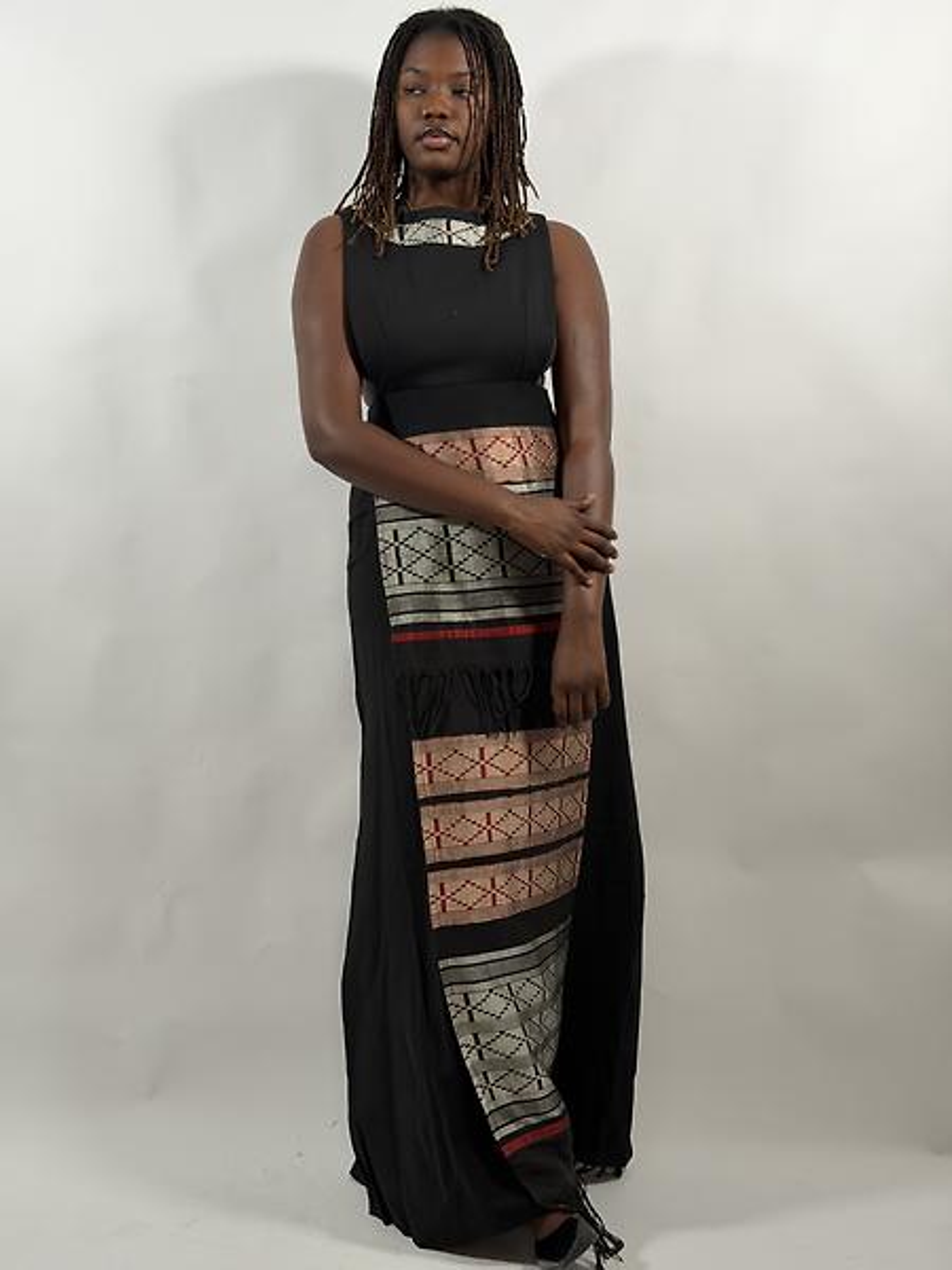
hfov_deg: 30.3
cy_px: 635
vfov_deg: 39.7
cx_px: 476
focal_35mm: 48
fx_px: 1760
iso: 80
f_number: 1.78
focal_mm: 6.76
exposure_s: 1/100
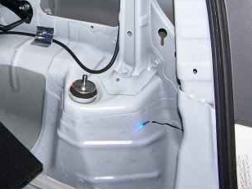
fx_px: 575
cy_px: 8
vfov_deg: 18.3
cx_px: 54
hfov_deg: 24.4
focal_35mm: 79
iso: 80
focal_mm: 6.3
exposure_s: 1/60
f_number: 2.8
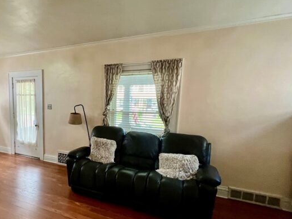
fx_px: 169
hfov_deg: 78.5
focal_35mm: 20
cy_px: 126
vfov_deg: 65.6
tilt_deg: -7.0
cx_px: 92
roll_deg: -1.1
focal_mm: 1.57
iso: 250
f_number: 1.8
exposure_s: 1/60
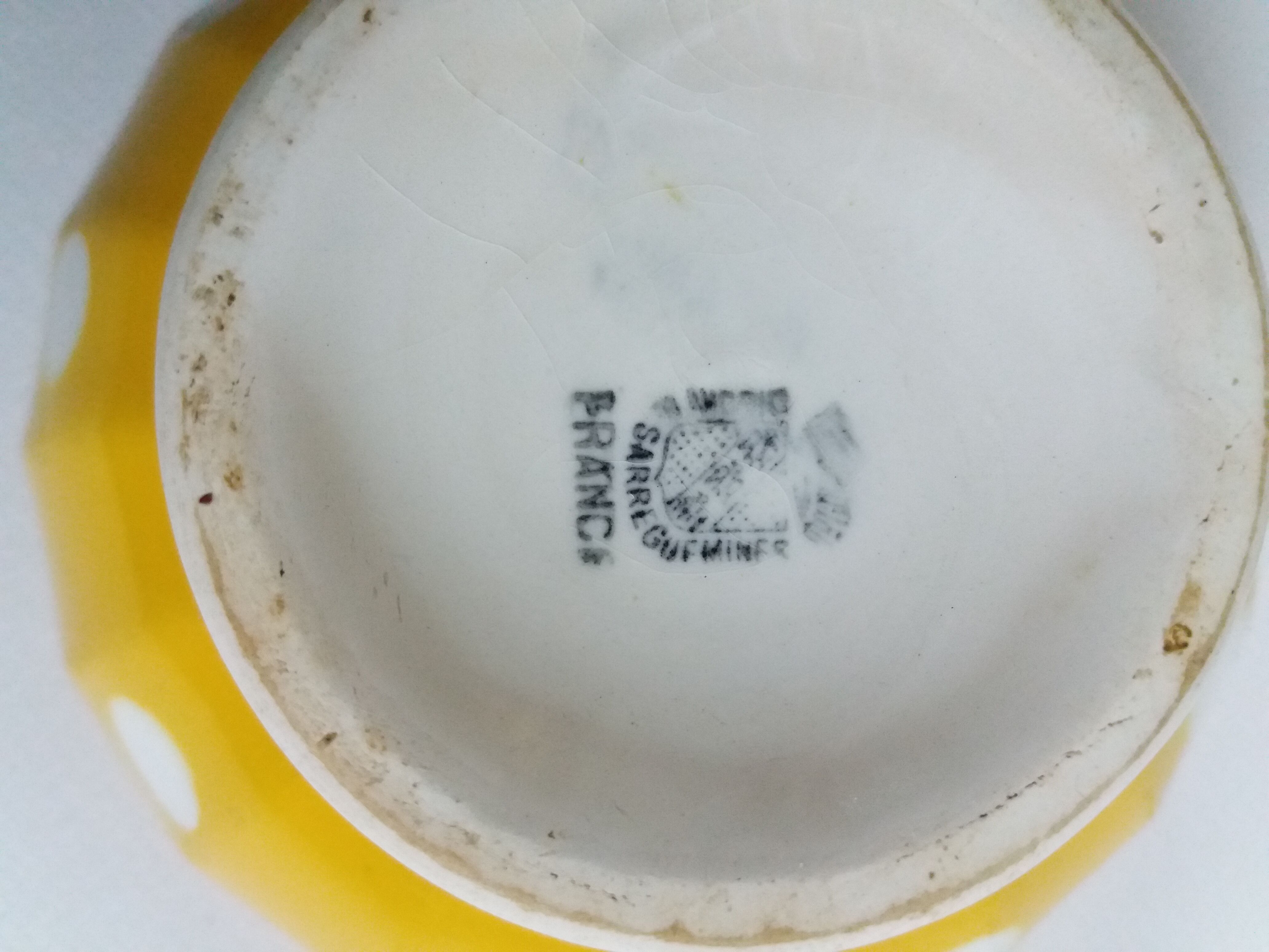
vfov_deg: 49.7
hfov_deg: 63.4
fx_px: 1026
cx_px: 634
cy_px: 476
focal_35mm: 28
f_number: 1.9
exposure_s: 1/498
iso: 400
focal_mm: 3.7
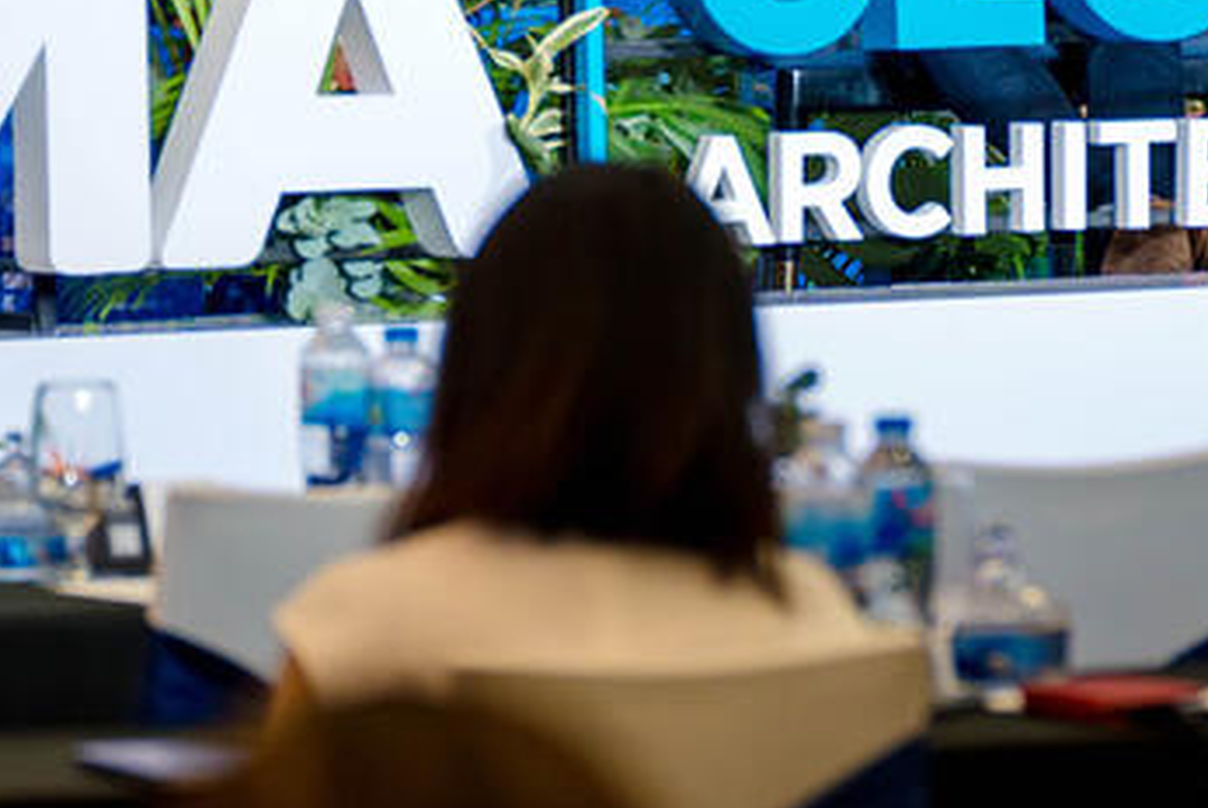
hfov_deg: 5.3
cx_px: 1058
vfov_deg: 3.6
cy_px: -49
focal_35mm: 387
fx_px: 12997
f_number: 3.2
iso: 1000
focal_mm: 112
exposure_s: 1/200
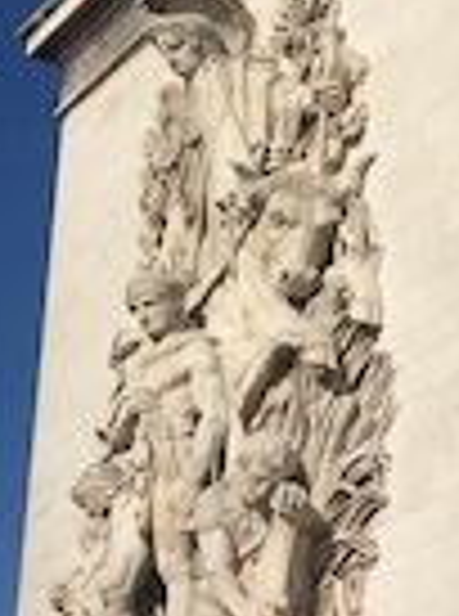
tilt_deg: +27.6
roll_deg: -0.3
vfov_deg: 18.4
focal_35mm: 107
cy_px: 207
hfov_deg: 13.7
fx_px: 1901
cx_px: 310
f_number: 2.2
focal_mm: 4.15
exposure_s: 1/5882
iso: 32
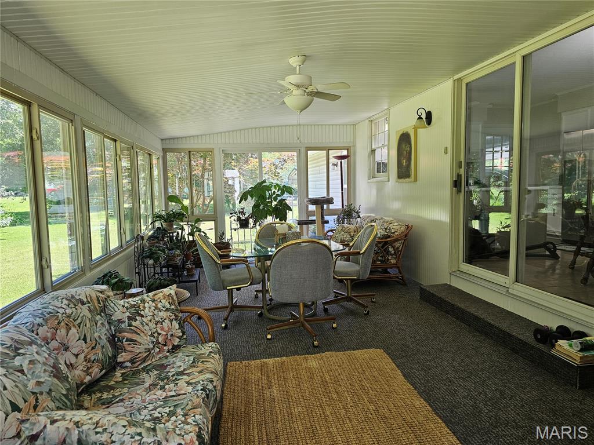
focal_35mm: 23
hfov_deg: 73.9
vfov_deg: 58.9
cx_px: 297
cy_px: 222
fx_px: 395
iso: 100
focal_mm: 6.3
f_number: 1.7
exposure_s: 1/180
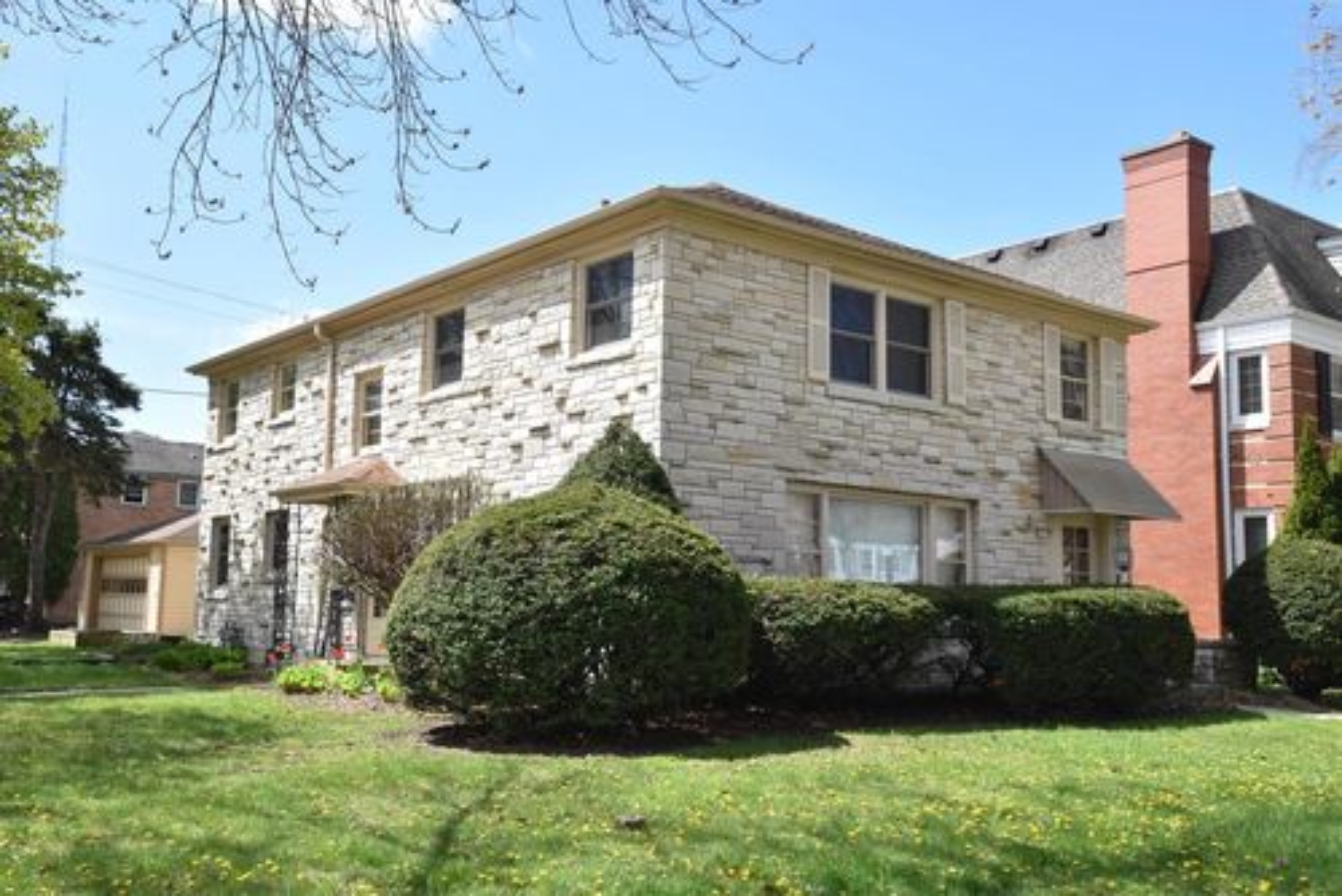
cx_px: 671
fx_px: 1231
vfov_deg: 40.0
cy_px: 448
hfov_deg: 57.2
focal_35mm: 33
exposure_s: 1/500
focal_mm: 22
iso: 800
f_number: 11
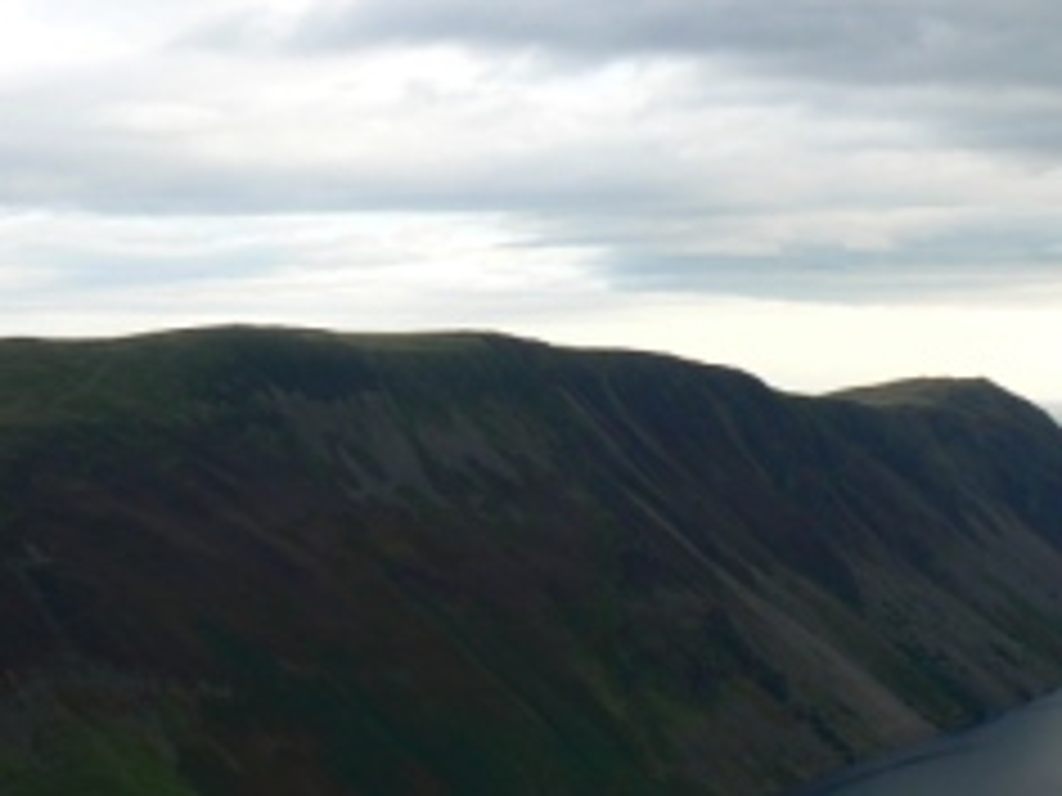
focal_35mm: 66
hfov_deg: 29.3
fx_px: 2025
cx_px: 666
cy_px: 607
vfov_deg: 22.0
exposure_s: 1/160
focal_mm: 6
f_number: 5.6
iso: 80
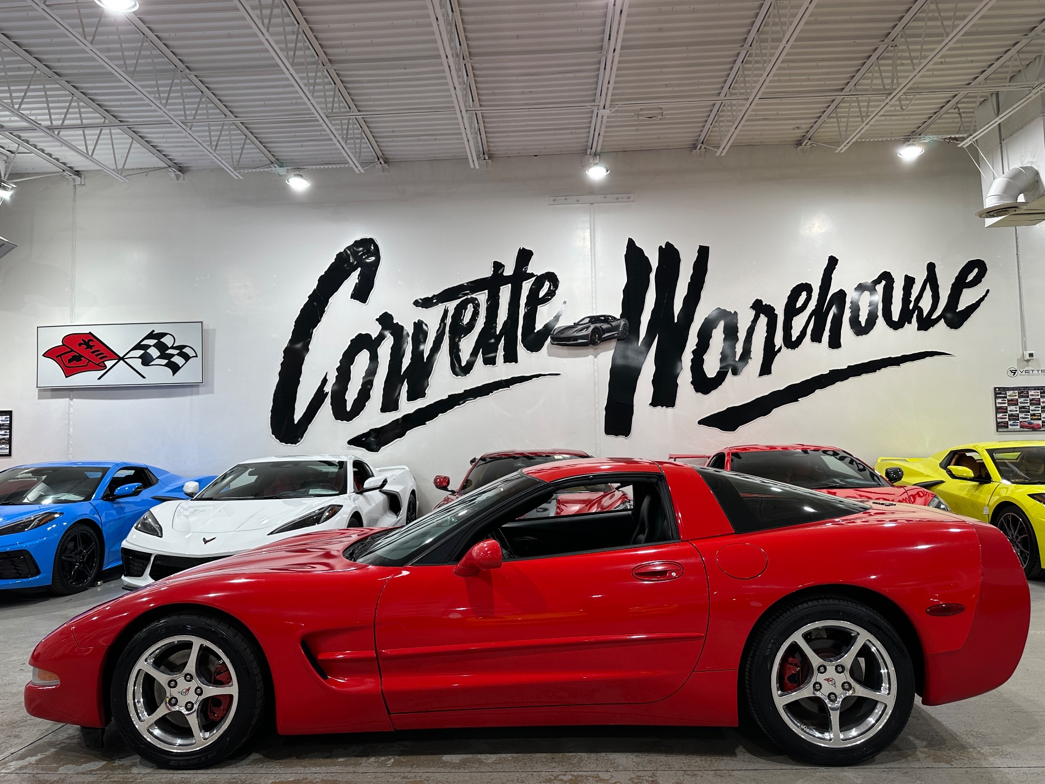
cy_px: 392
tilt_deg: +3.7
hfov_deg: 71.6
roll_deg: +0.6
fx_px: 725
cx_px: 522
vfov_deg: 56.8
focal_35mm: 24
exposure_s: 1/120
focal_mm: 6.86
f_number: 1.78
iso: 80
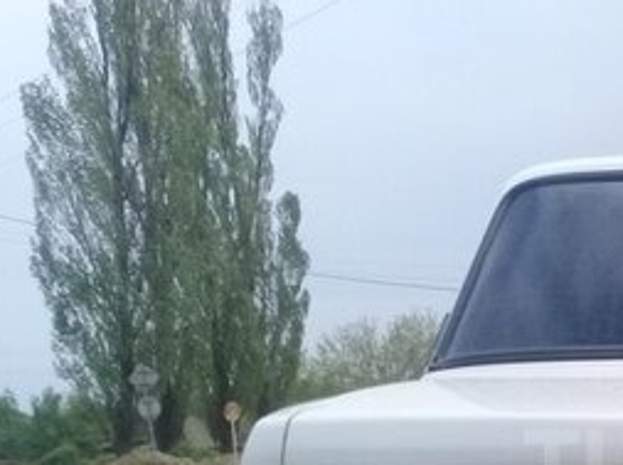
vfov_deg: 17.7
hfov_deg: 22.1
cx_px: 776
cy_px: 466
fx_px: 1456
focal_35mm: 81
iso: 50
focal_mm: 3.3
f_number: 2.2
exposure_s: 1/1302
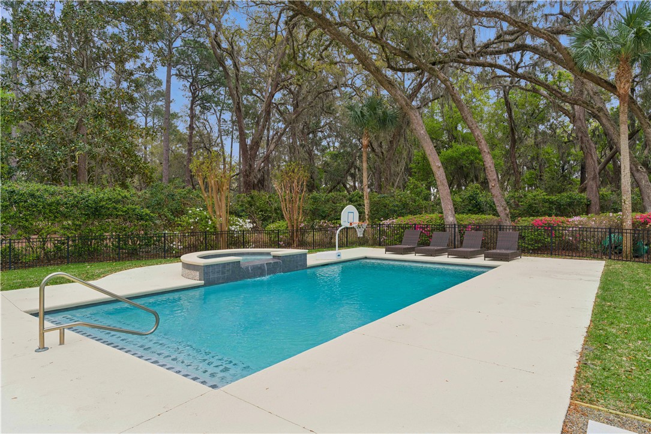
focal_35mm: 22
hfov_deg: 78.6
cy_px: 217
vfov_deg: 57.2
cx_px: 326
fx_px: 398
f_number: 8
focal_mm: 22
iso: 250
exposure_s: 1/125
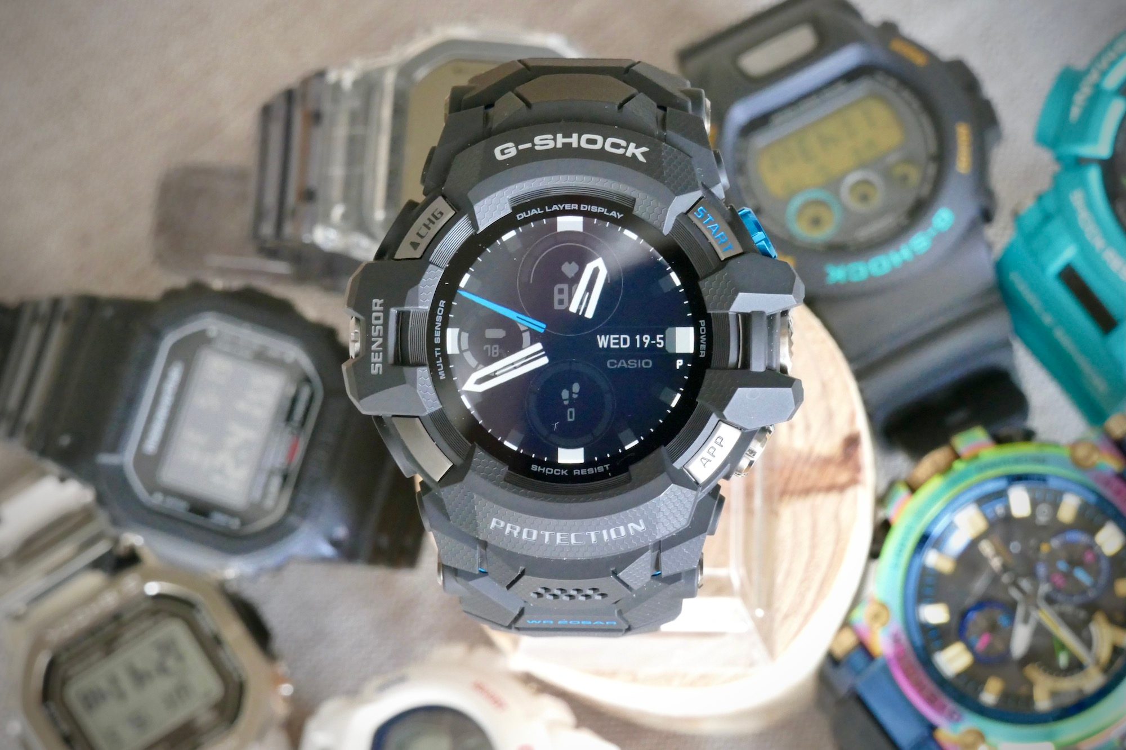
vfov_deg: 7.8
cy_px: 375
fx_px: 5473
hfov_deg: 11.7
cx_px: 563
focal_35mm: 175
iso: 1600
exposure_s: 1/10
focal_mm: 63.88
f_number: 8
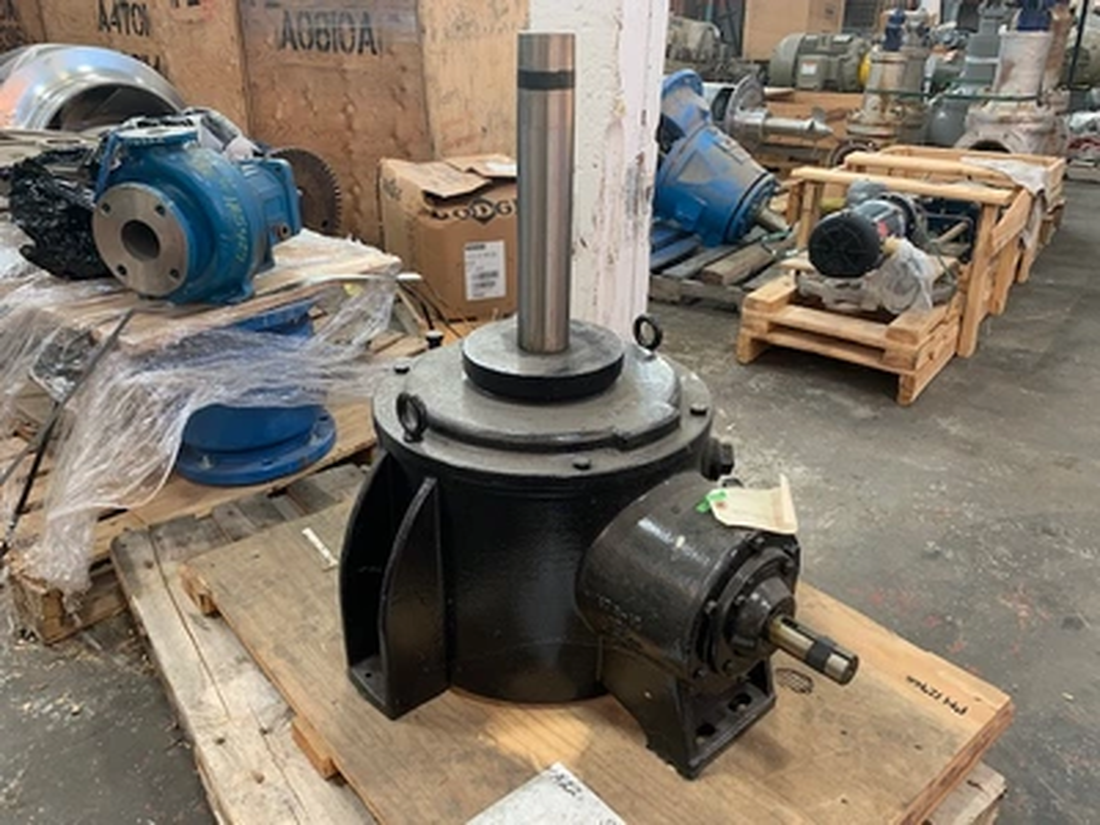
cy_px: 412
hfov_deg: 67.3
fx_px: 826
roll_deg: -1.1
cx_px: 550
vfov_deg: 53.1
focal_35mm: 26
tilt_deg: -24.6
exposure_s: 1/60
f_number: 1.8
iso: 100
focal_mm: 4.25
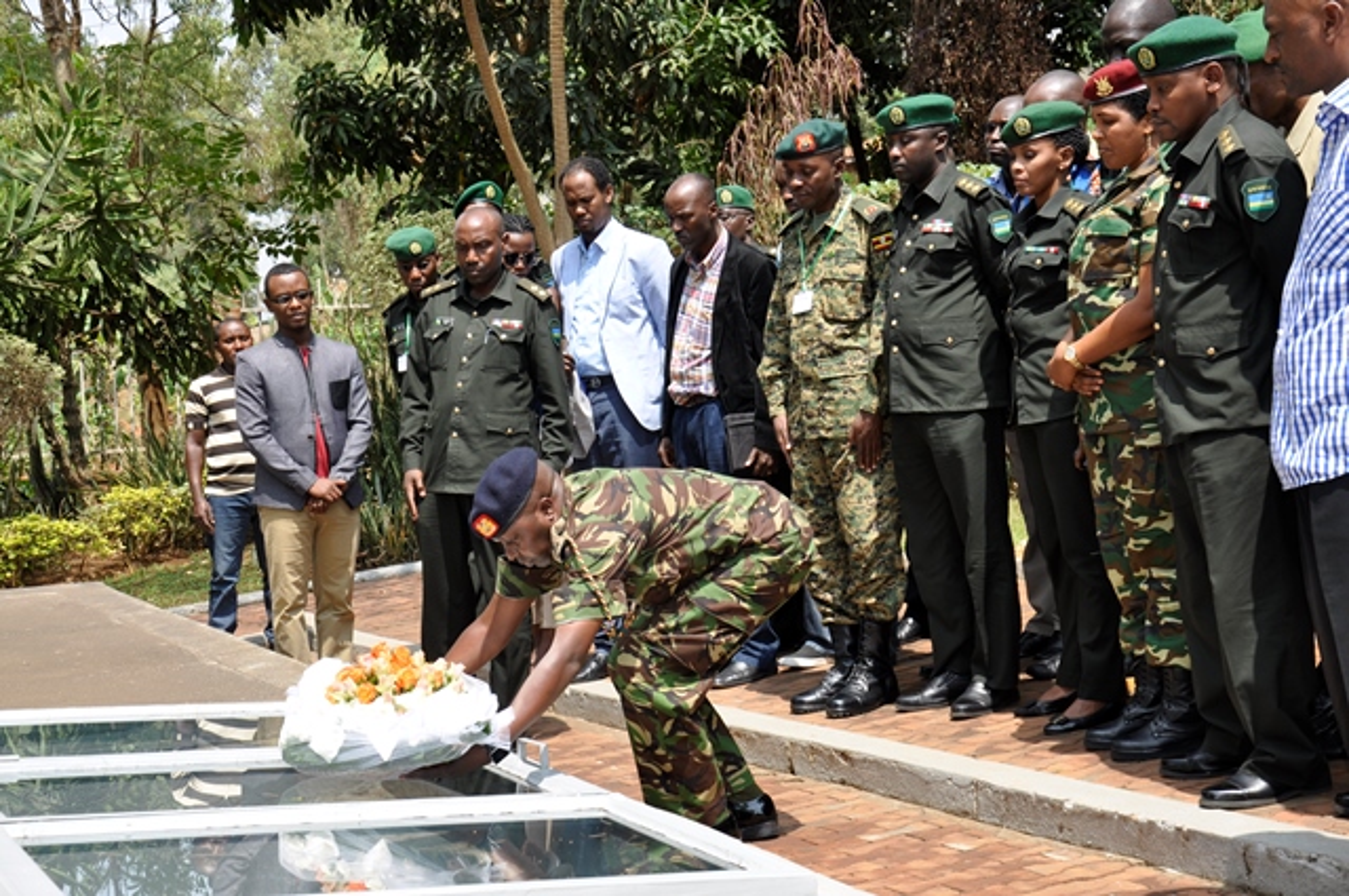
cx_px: 674
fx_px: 2245
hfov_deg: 33.4
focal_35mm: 60
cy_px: 448
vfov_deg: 22.6
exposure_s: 1/200
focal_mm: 40
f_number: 9
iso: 200
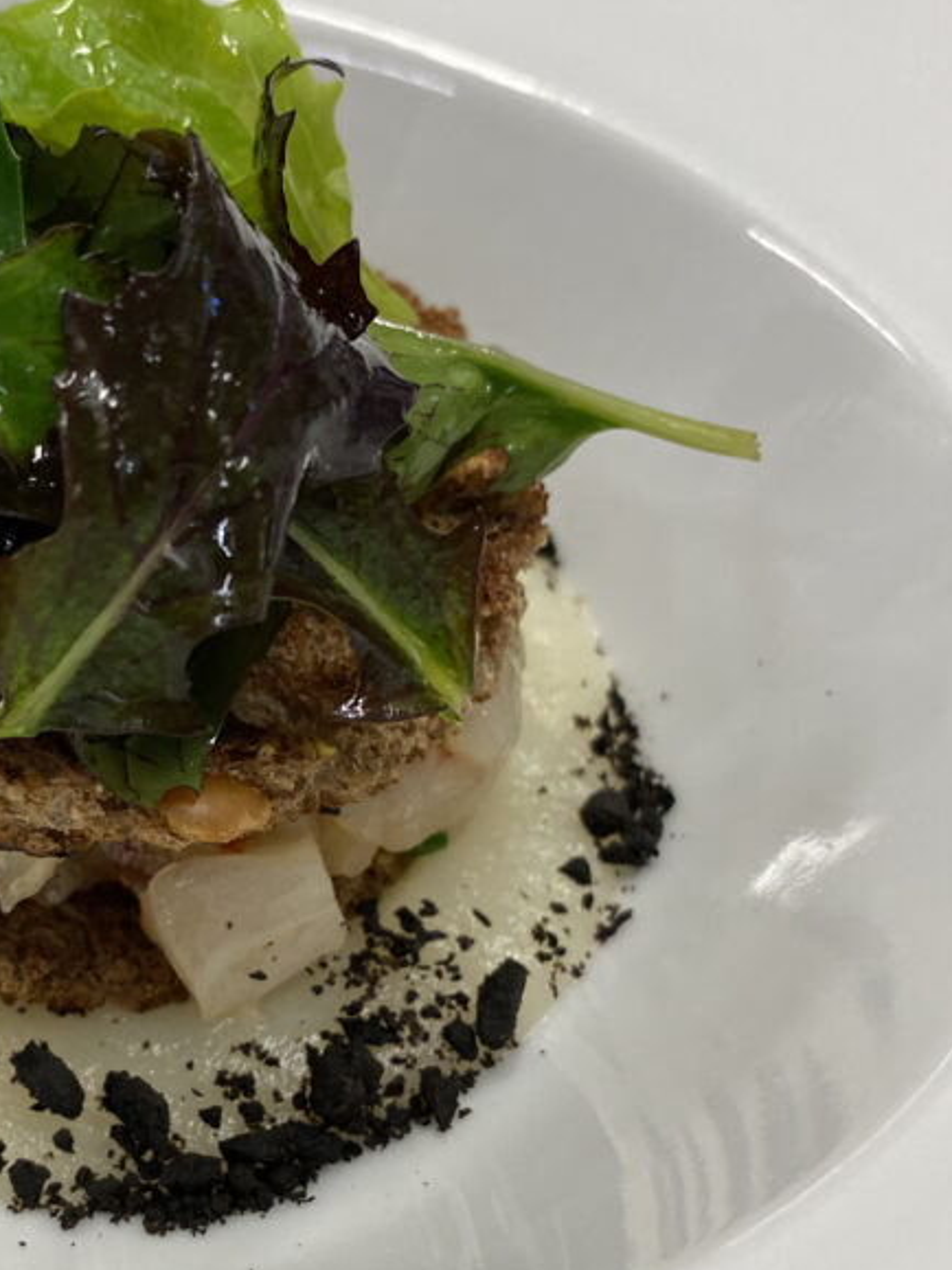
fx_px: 1687
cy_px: 755
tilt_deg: -46.8
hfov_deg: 30.5
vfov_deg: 41.1
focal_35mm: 46
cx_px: 158
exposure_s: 1/100
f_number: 1.8
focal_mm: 4.25
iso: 100
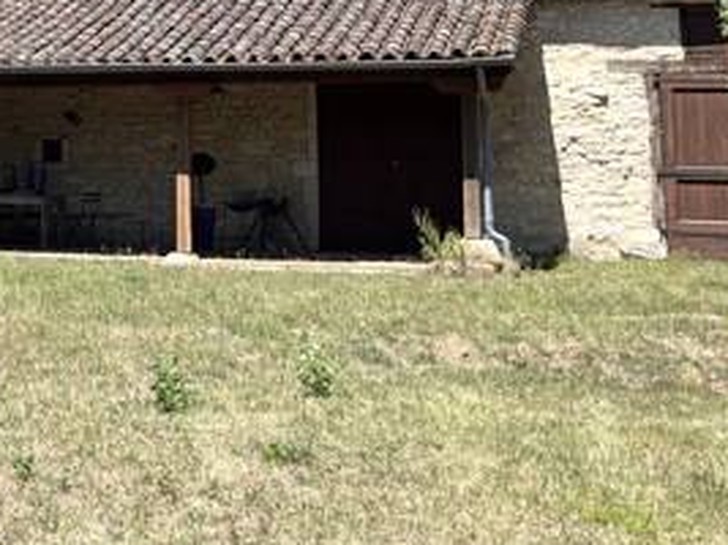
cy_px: -3
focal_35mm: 78
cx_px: -248
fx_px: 1640
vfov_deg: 18.4
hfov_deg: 22.2
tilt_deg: +5.7
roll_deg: -0.6
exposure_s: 1/2410
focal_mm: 5.1
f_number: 1.6
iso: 50
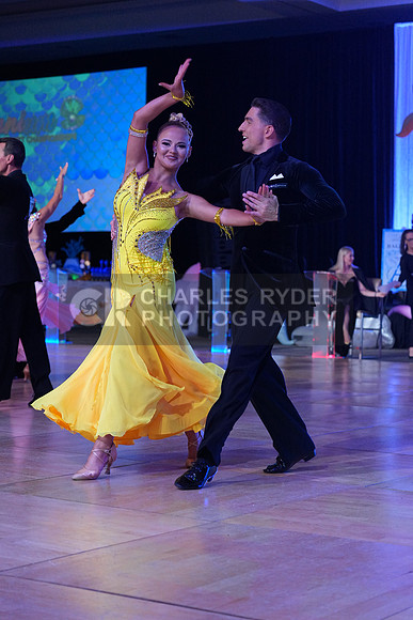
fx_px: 1290
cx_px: 206
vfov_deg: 27.0
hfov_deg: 18.2
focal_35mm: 75
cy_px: 310
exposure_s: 1/400
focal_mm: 75
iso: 2500
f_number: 4
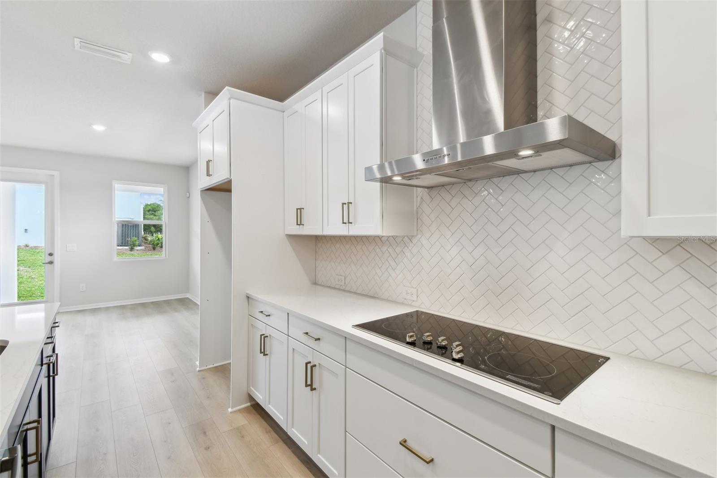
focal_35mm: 15
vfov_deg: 77.3
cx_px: 358
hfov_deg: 100.4
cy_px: 239
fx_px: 299
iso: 100
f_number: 7.1
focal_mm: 10
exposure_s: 1/20
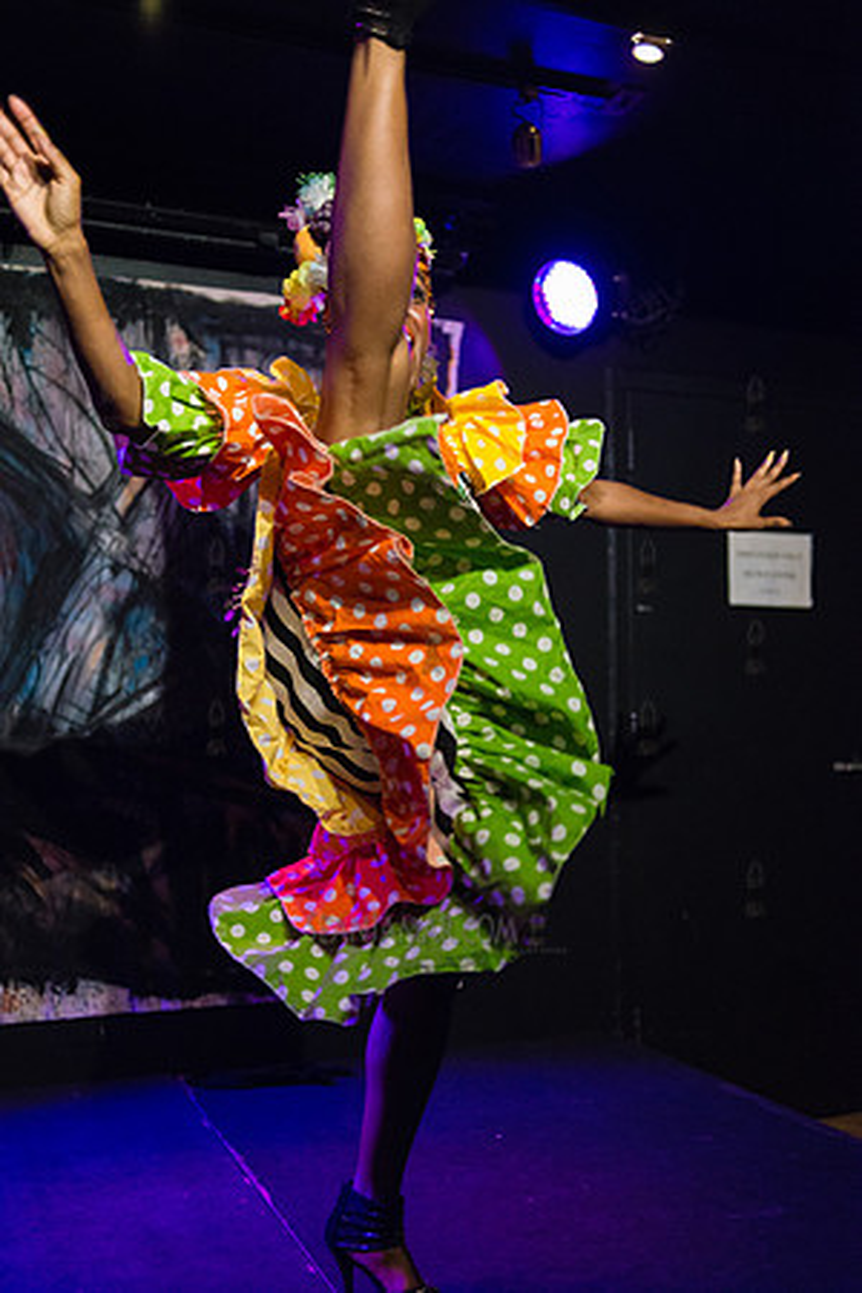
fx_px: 1257
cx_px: 431
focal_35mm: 35
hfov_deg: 37.9
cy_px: 646
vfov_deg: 54.4
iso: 3200
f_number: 2
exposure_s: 1/400
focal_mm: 35
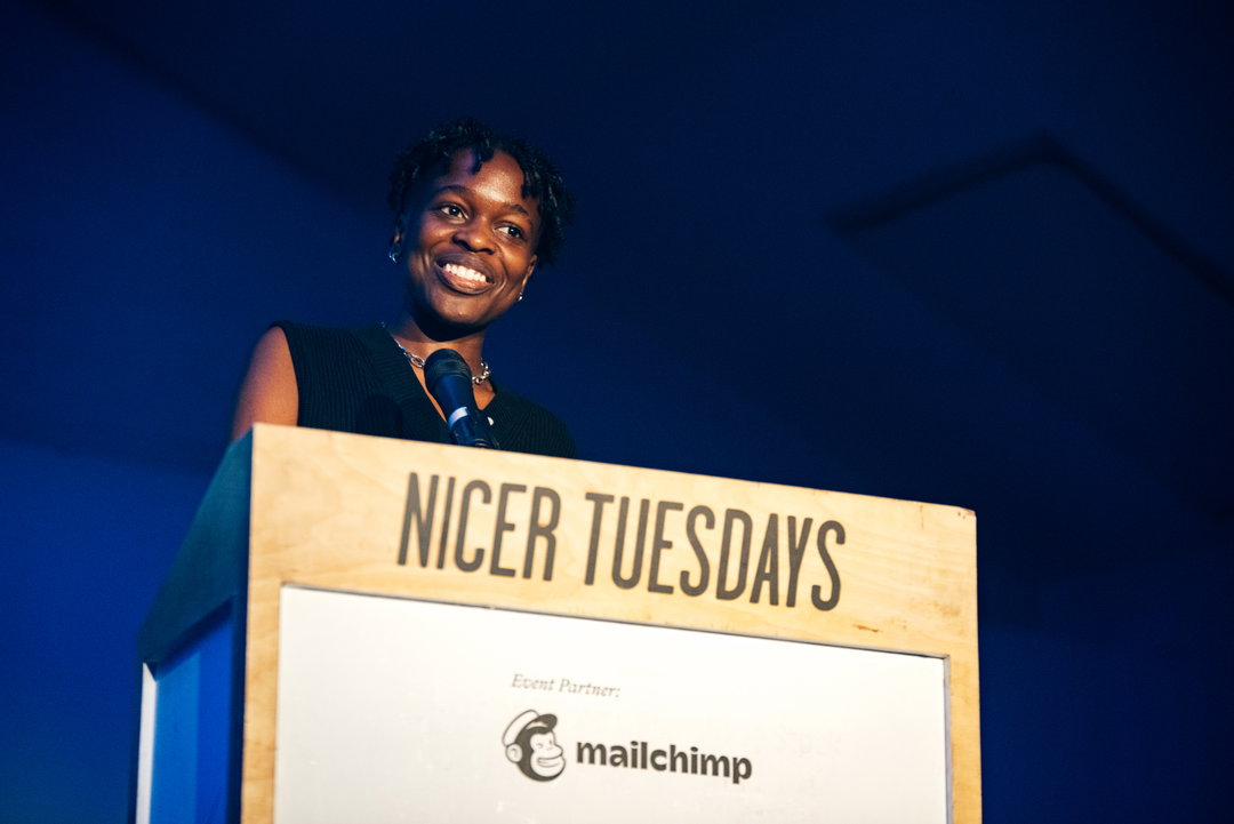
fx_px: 4629
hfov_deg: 15.2
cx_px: 617
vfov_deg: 10.2
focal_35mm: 135
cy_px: 412
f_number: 3.5
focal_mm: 135
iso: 1000
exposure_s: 1/200
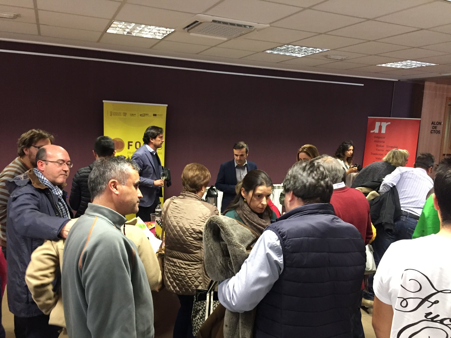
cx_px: 226
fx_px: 378
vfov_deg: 48.2
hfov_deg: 61.7
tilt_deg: -6.8
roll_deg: -2.5
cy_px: 169
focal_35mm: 29
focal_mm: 4.15
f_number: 2.2
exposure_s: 1/20
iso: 250
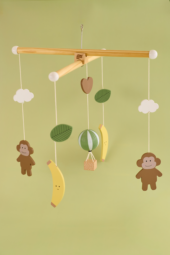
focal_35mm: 70
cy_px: 128
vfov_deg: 28.9
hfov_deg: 19.4
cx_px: 85
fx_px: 496
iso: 100
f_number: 5.6
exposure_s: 1/160
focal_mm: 70
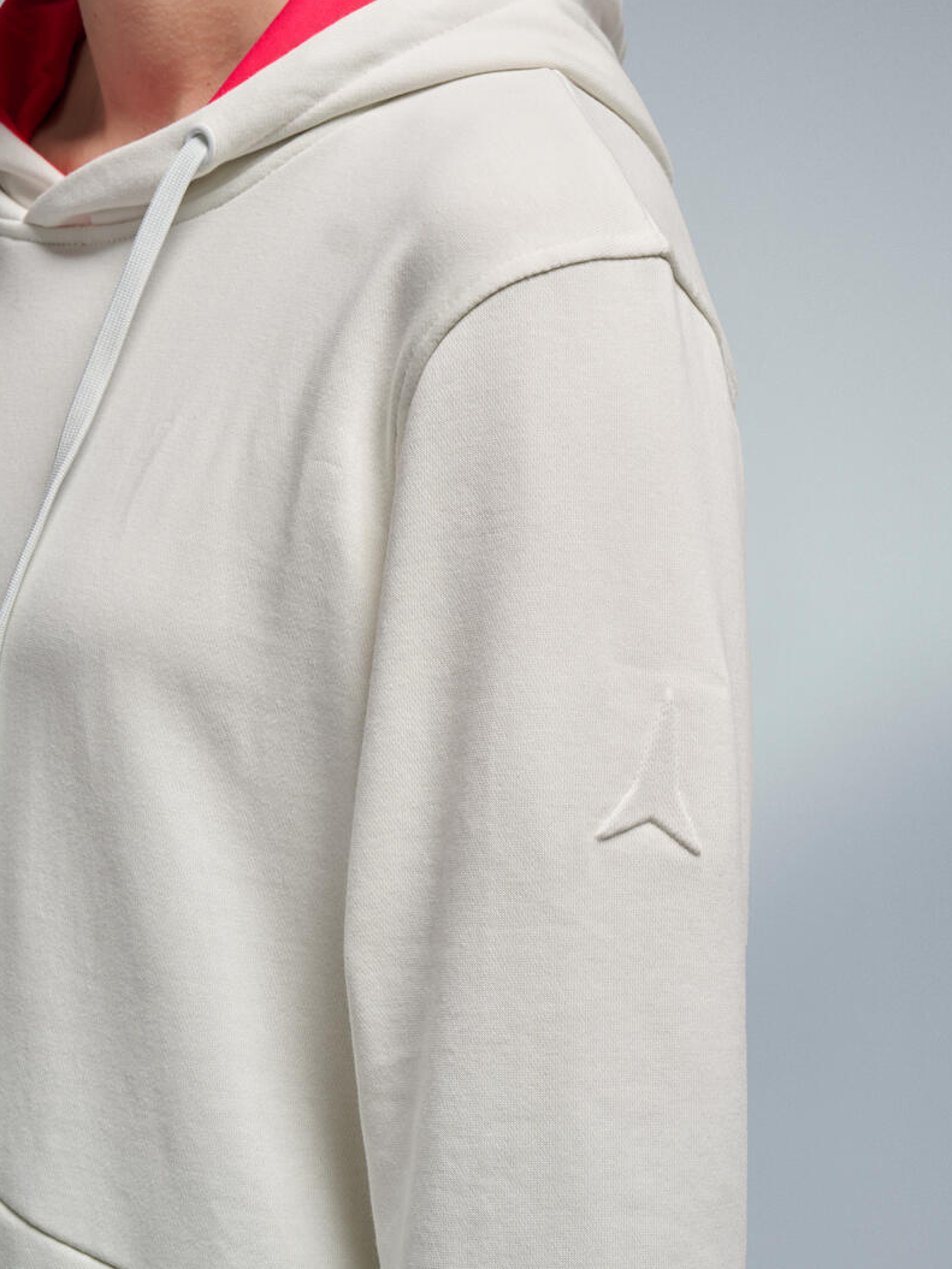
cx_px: 478
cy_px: 561
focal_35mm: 93
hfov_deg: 15.9
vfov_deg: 21.1
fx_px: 3411
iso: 160
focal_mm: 85
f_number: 16
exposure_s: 1/160
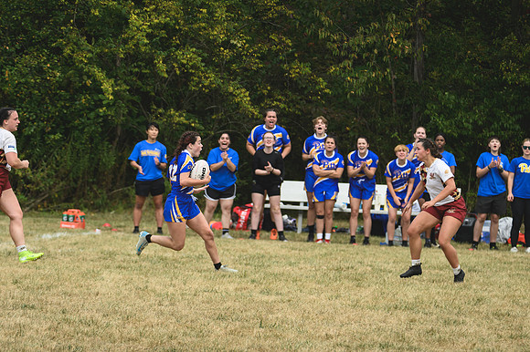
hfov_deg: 5.5
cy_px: 176
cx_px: 265
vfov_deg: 3.7
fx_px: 5517
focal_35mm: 375
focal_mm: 250
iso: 280
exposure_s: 1/1000
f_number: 5.6
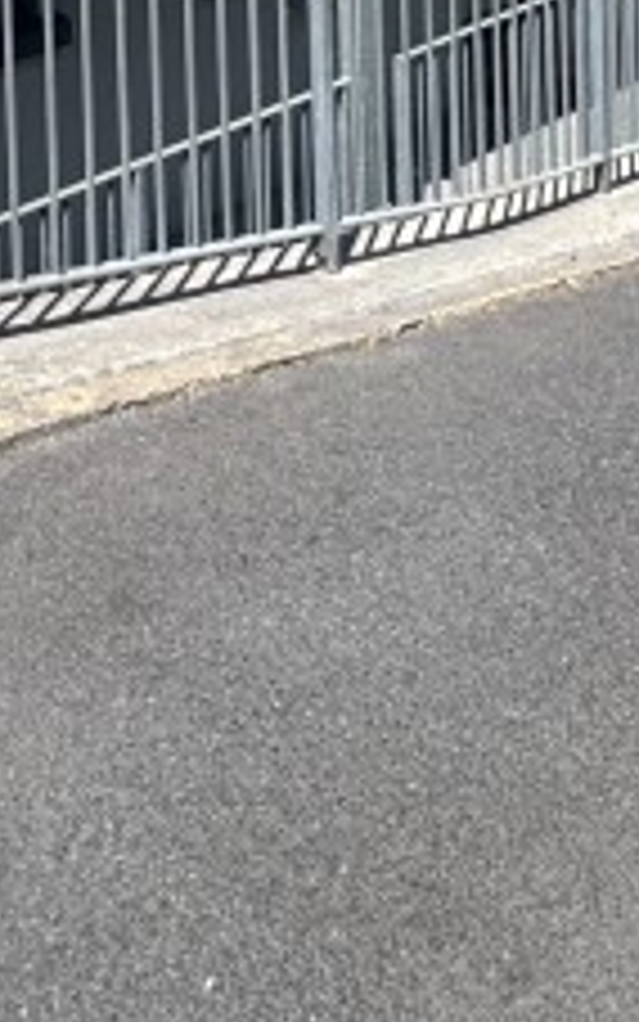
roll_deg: +1.7
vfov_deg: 23.5
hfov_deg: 19.1
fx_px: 1866
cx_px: 68
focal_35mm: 67
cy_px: -567
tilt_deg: -1.1
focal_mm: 2.22
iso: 50
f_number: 2.2
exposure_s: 1/1217
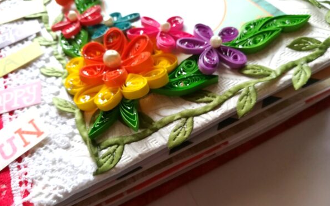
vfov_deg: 44.5
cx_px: 166
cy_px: 100
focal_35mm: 28
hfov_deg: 66.5
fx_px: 252
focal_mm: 3.83
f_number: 2.2
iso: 80
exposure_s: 1/30
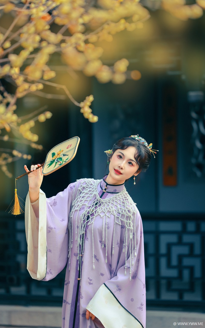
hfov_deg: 9.1
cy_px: 164
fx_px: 1287
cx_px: 97
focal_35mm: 144
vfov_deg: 14.5
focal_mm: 142
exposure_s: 1/125
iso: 125
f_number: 2.8
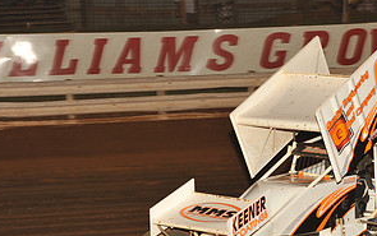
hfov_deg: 14.8
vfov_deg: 9.4
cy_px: 158
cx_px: 332
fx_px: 1440
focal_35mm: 140
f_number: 8
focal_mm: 70
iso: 800
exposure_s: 1/320
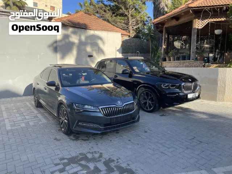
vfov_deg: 53.1
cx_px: 116
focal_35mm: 26
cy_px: 87
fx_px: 174
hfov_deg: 67.3
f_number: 1.6
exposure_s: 1/1092
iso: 32
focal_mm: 4.2
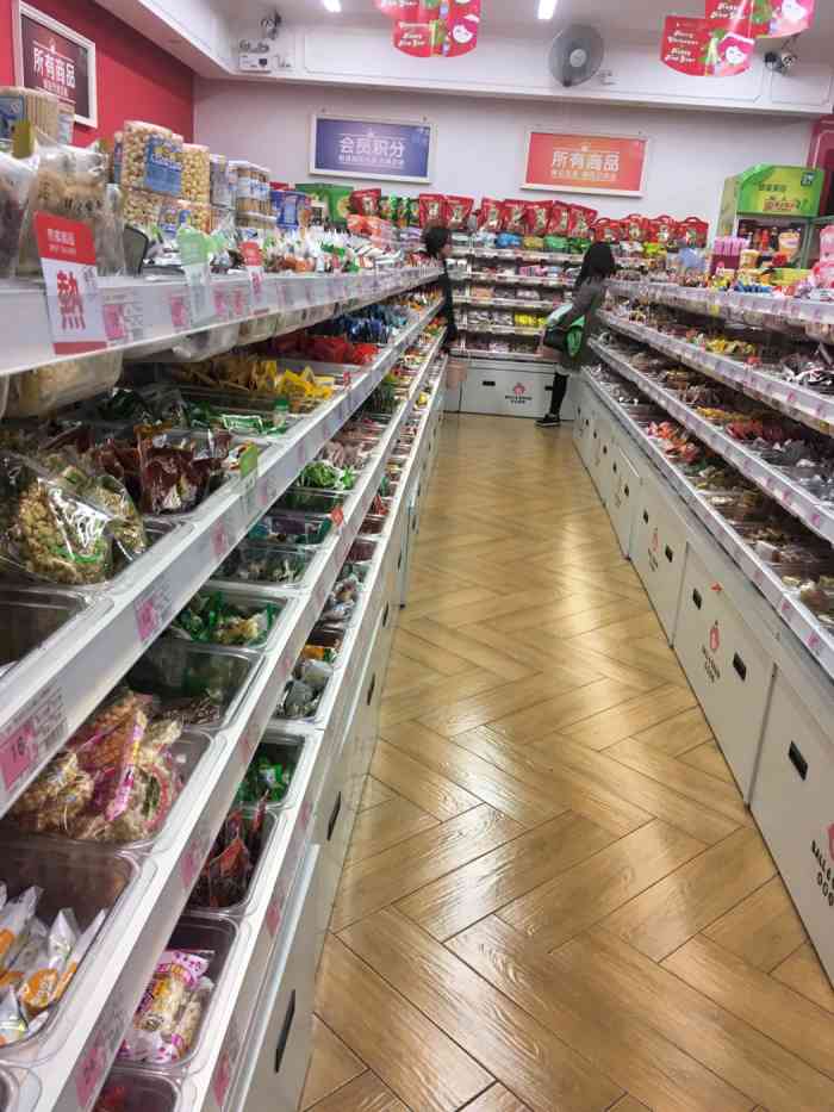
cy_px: 556
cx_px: 417
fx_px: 931
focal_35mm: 29
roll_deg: -3.8
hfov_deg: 48.2
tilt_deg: -18.0
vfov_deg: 61.7
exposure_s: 1/33
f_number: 2.2
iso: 32
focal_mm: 4.15
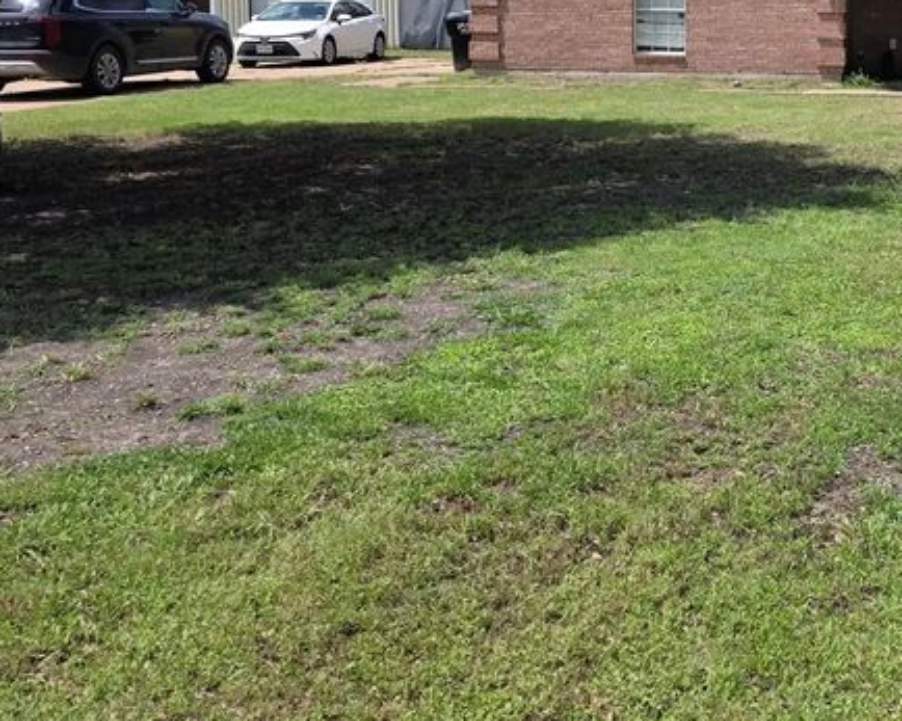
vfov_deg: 27.9
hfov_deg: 32.2
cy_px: 121
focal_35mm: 53
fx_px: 1415
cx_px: 933
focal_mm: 6.3
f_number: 1.7
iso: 80
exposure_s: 1/4889
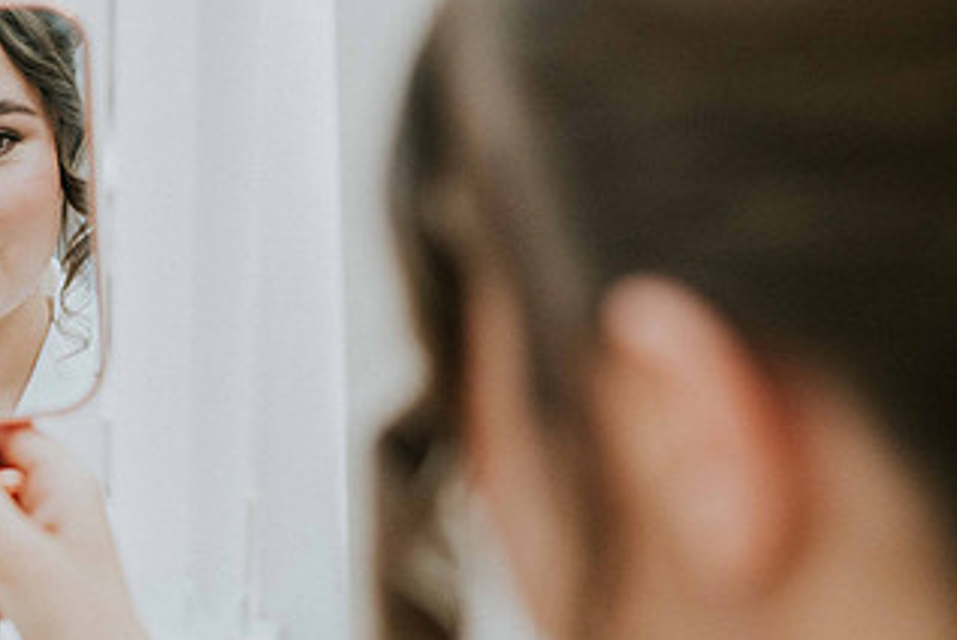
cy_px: 323
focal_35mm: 84
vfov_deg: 16.3
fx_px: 2235
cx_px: 410
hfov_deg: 24.1
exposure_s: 1/2500
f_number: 1.8
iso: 1000
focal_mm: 35
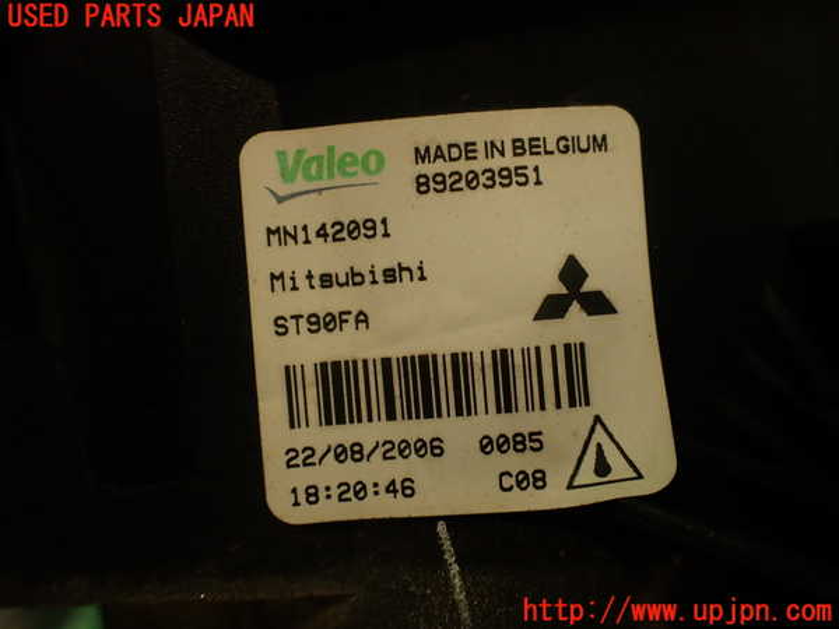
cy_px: 314
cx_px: 420
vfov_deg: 44.2
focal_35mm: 32
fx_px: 776
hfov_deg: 56.8
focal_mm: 5.79
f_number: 2.4
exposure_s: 1/60
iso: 200
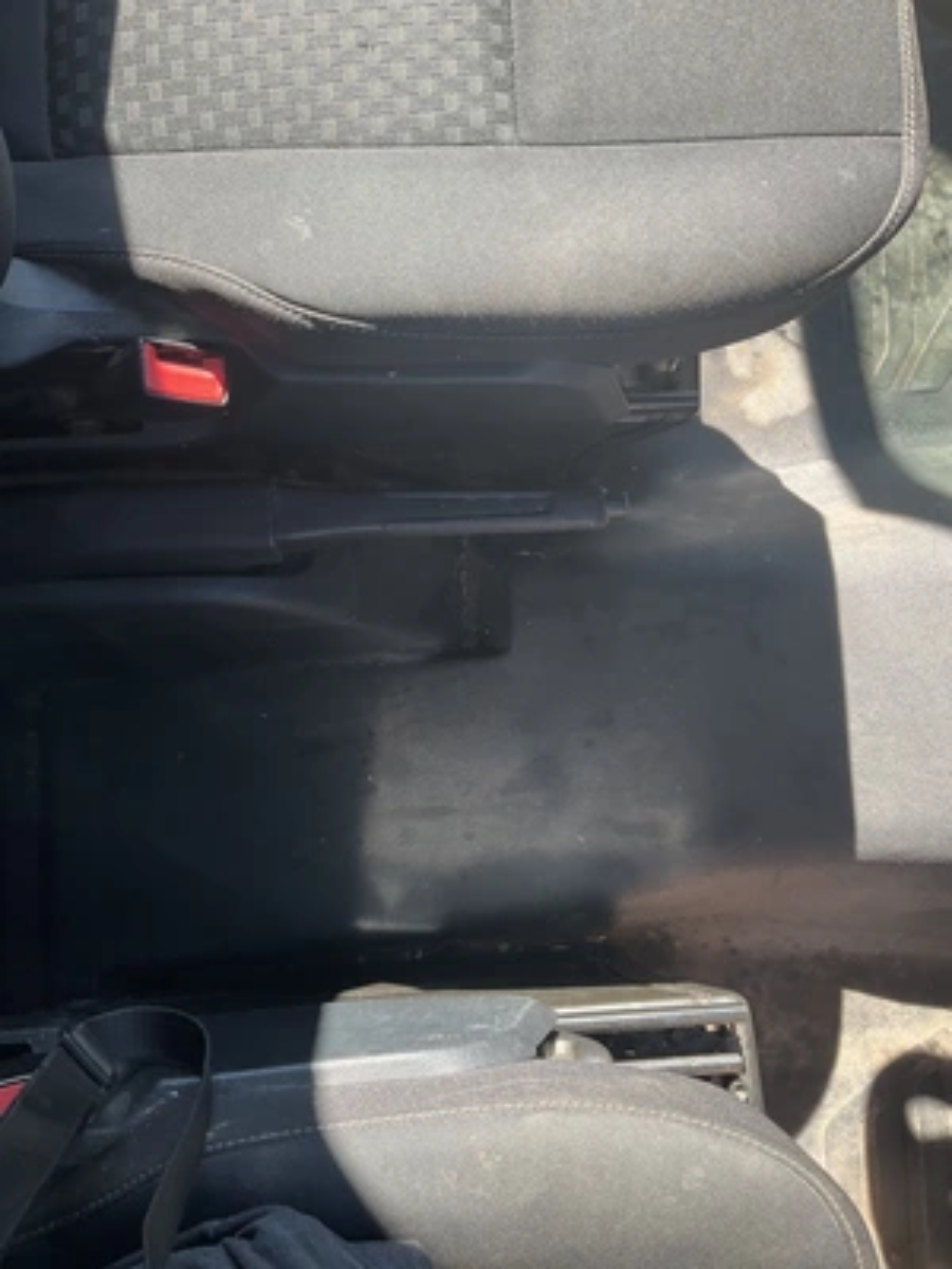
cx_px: 476
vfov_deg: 61.7
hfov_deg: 48.2
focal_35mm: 29
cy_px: 634
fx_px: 1063
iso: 16
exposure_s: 1/123
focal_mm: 3
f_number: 1.8
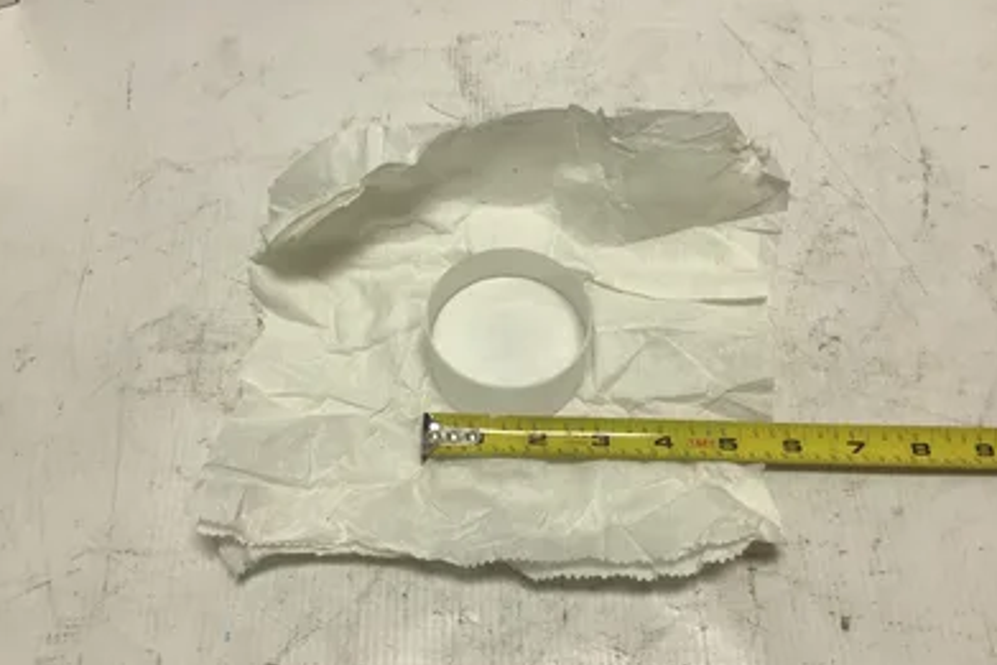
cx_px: 502
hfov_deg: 57.2
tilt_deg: -60.4
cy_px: 352
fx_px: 914
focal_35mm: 33
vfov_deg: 40.0
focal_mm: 3.3
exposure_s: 1/342
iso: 25
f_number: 2.4
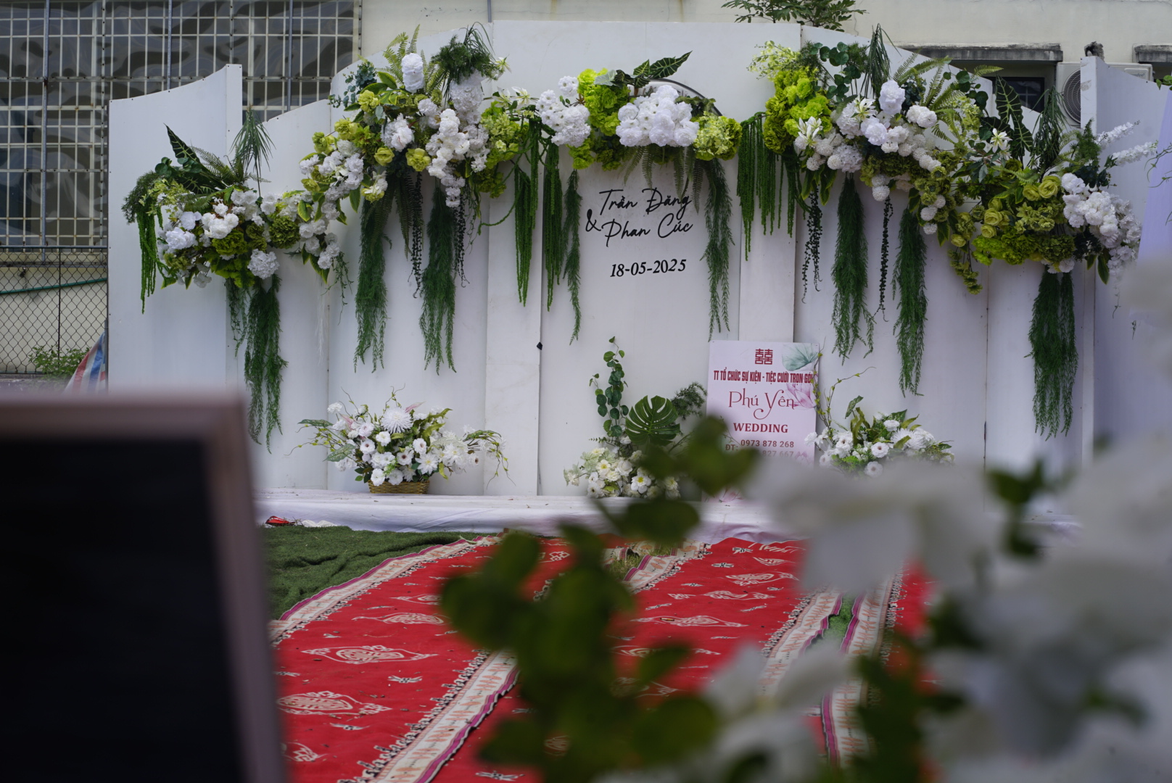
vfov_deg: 16.1
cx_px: 586
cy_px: 392
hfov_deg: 23.9
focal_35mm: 85
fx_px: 2769
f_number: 10
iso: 100
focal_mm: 85
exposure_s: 1/160
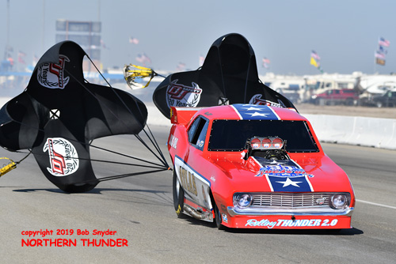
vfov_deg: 4.6
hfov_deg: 6.9
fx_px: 3302
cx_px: 198
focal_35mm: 300
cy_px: 132
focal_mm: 200
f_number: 5.6
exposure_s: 1/1250
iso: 160
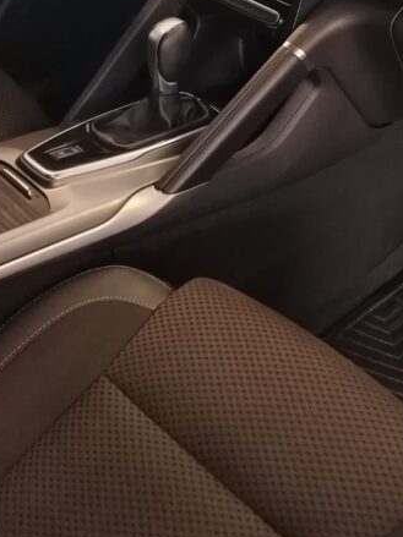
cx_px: 296
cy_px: 42
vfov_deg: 32.4
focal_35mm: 56
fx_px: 870
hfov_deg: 25.8
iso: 1709
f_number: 1.75
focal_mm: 5.25
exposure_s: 1/33.3
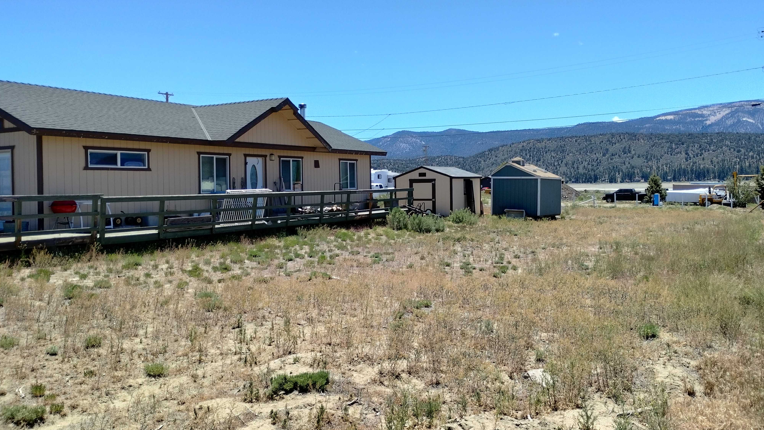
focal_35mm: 31
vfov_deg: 37.7
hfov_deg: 62.6
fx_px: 628
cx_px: 382
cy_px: 194
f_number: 1.8
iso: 100
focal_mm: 4.27
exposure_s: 1/577
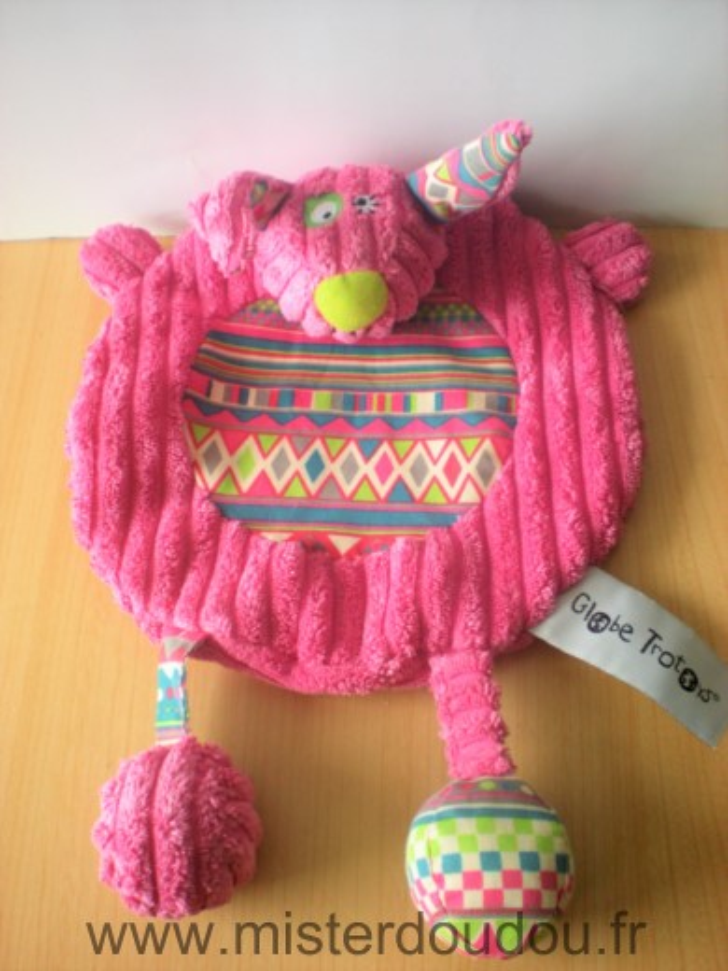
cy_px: 486
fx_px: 1066
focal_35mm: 38
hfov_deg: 37.7
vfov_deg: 49.0
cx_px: 364
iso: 200
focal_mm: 6.3
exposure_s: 1/52.3
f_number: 3.1
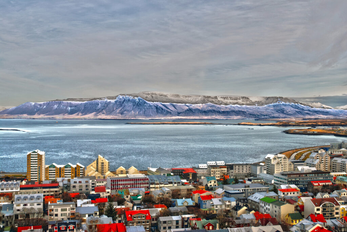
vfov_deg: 29.0
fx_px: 449
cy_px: 116
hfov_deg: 42.3
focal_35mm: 46
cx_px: 174
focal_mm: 31
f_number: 7.1
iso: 100
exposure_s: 1/200
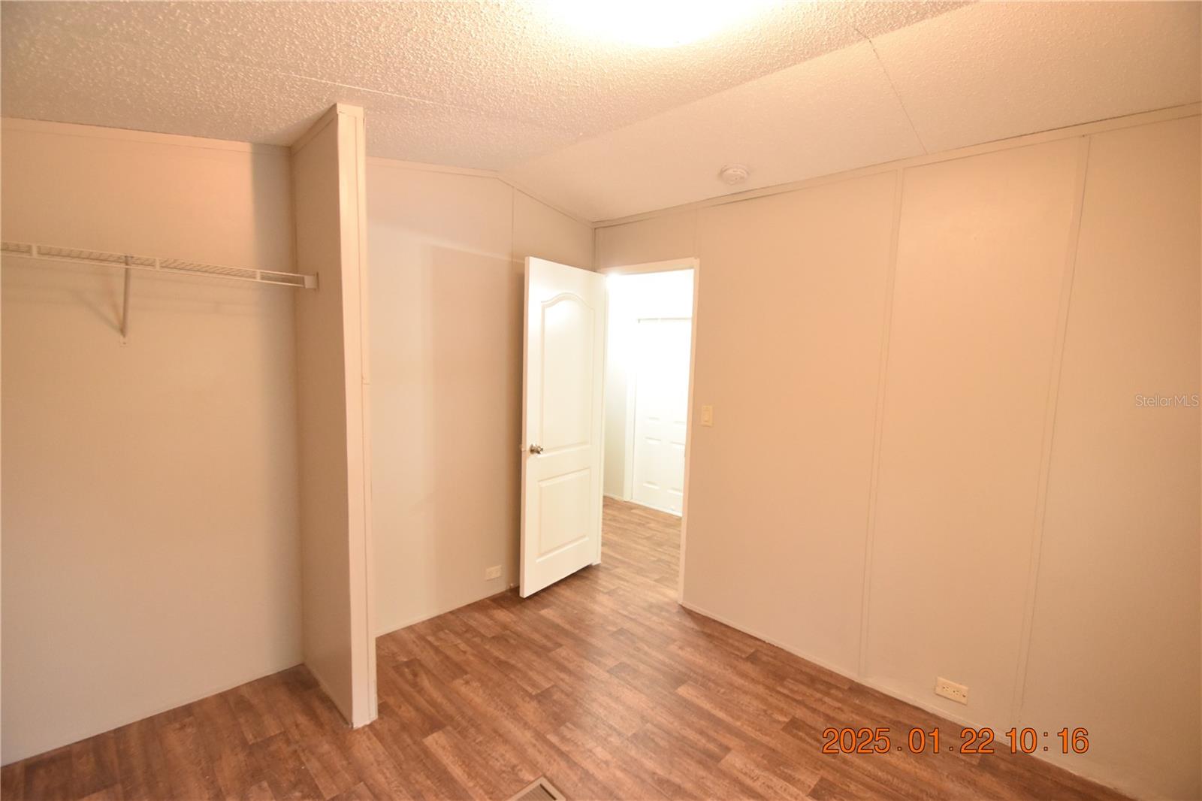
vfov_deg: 77.3
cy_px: 400
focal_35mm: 15
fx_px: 501
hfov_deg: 100.4
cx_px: 601
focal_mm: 10
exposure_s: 1/60
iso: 3200
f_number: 3.5
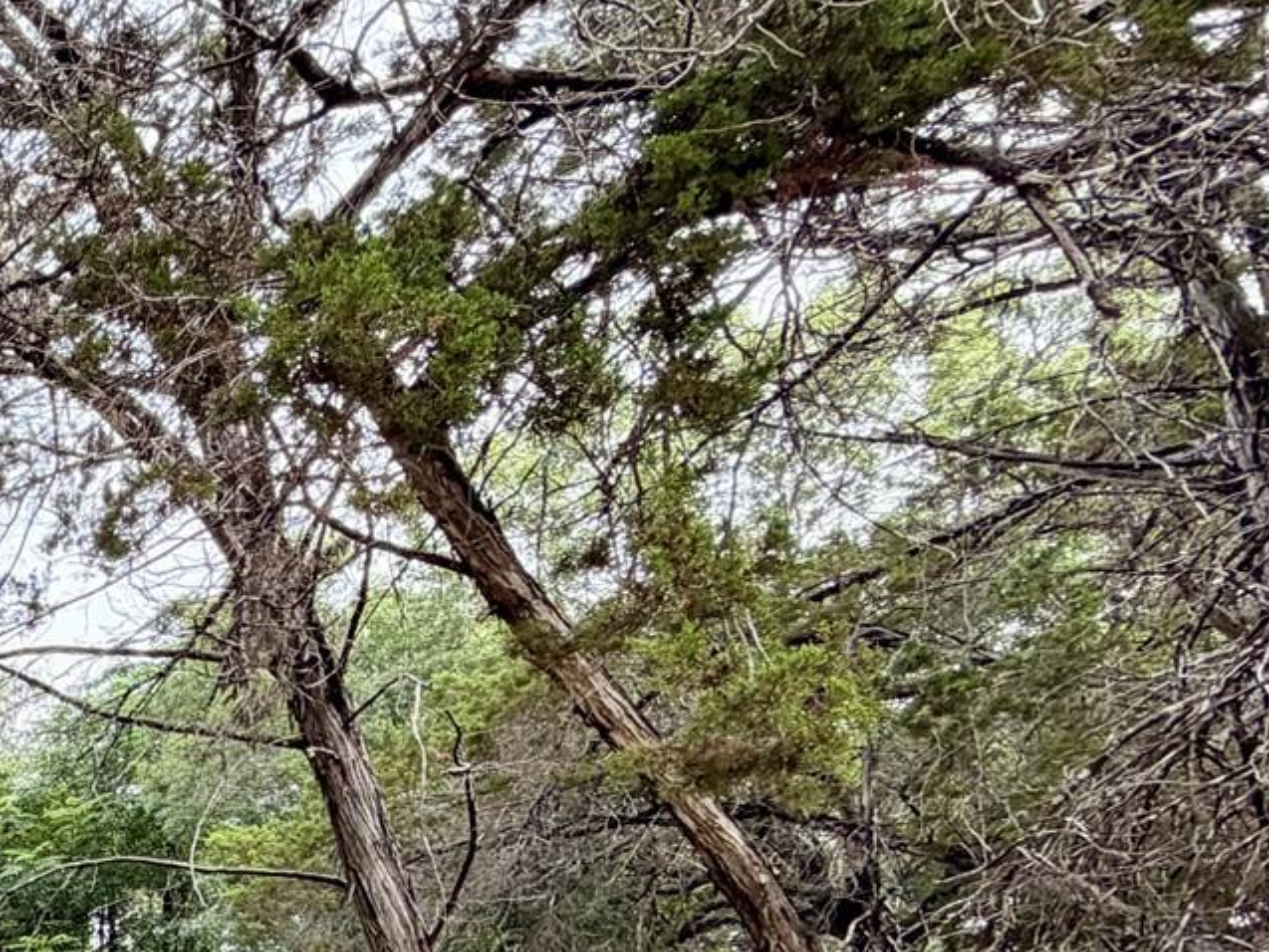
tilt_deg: +4.9
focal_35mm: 45
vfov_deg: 27.8
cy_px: 1175
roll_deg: -1.9
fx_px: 1650
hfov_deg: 27.1
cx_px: -697
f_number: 2.2
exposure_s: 1/218
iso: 64
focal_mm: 2.22
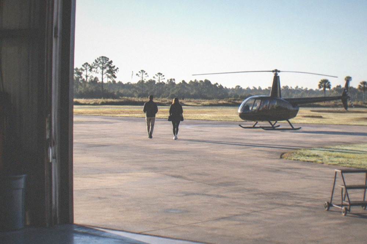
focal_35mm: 24
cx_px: 184
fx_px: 245
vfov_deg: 53.1
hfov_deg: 73.8
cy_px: 122
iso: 400
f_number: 4
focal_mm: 24
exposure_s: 1/2000
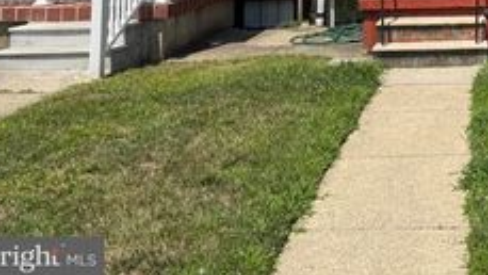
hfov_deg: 33.0
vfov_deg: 18.9
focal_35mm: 57
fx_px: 738
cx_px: 507
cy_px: -120
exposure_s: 1/4310
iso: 80
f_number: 1.78
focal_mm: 6.76
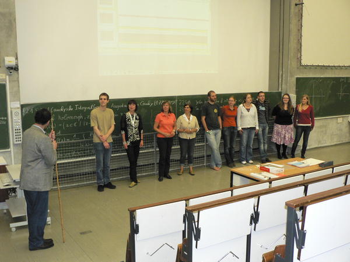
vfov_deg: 37.7
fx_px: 384
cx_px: 175
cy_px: 131
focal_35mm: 38
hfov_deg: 49.0
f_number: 2.8
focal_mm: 6.4
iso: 300
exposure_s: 1/60
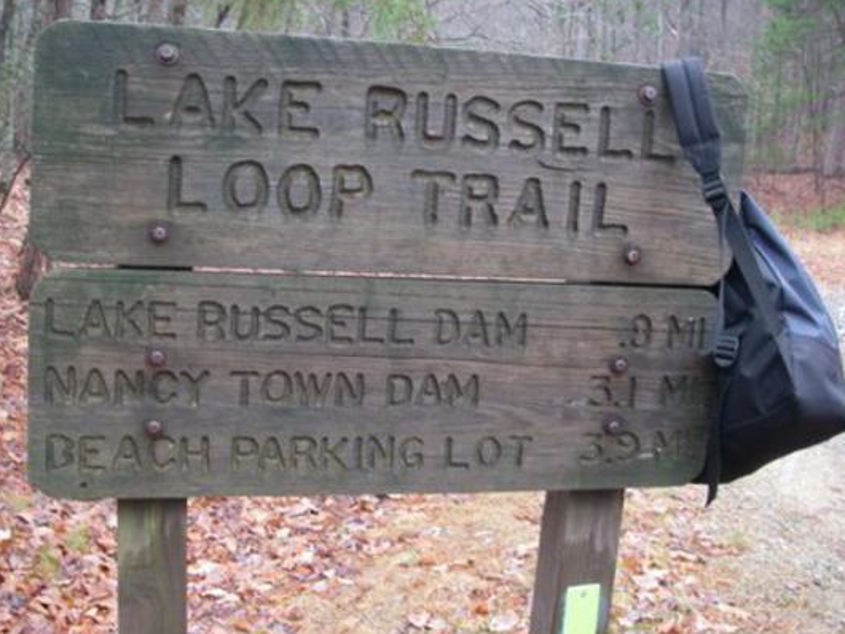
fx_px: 1050
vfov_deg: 33.6
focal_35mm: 43
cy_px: 293
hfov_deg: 43.8
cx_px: 392
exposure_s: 1/8
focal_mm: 6.3
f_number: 3.3
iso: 200
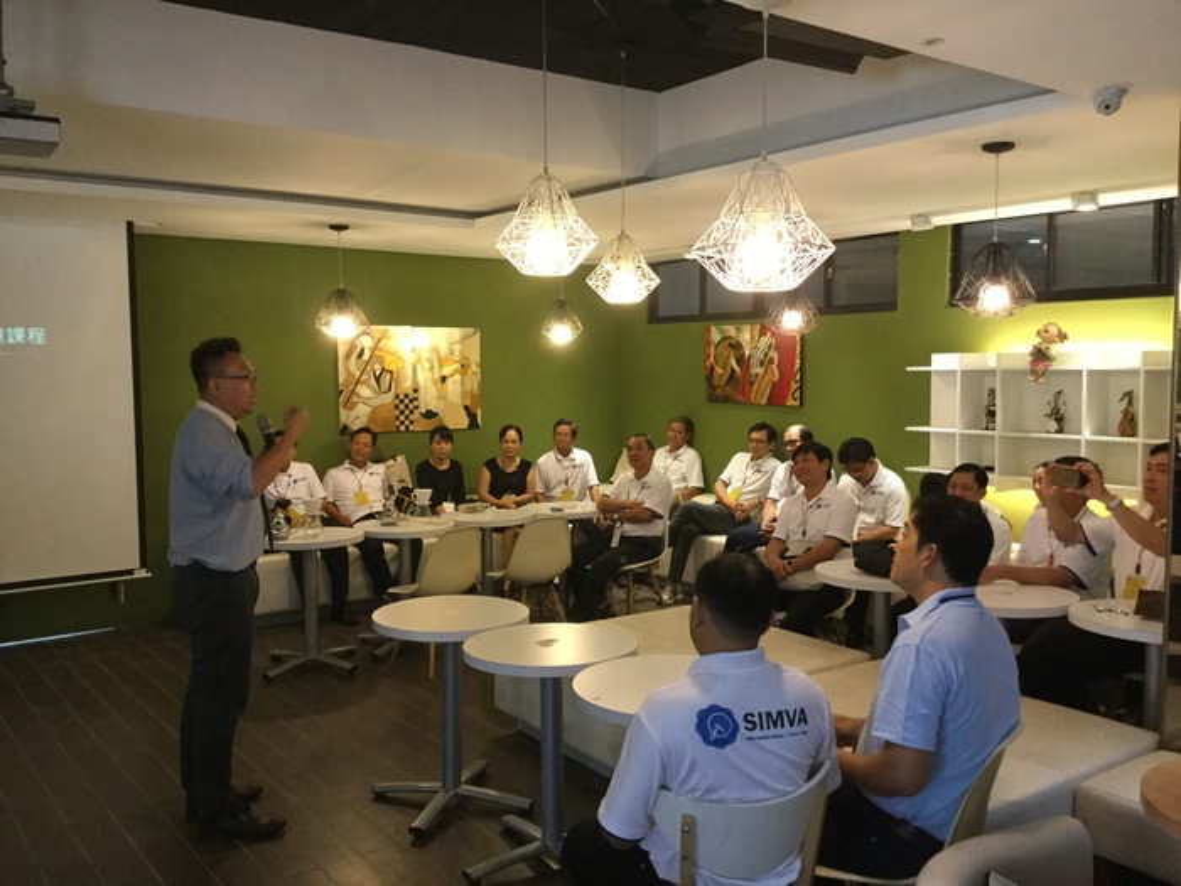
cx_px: 590
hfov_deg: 58.4
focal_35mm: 31
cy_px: 443
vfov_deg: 45.4
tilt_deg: -3.4
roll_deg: +0.8
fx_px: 1058
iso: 160
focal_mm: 3.3
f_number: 2.4
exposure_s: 1/30
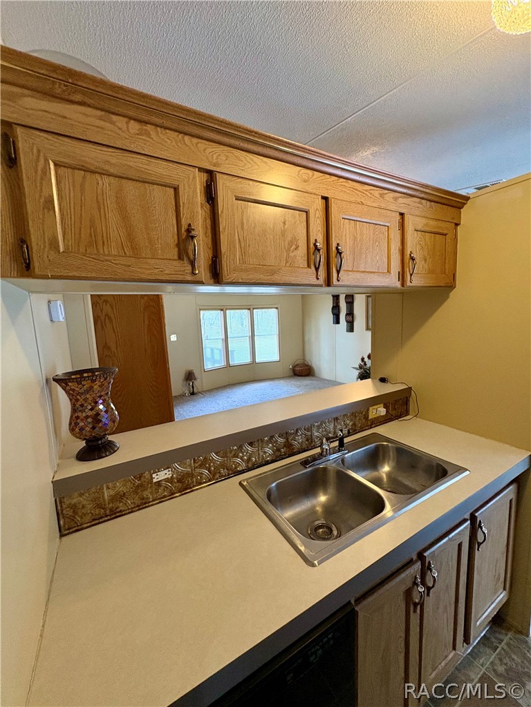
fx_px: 286
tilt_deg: -6.4
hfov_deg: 85.7
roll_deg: +2.1
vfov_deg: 102.1
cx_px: 266
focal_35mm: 14
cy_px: 354
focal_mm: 2.22
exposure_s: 1/60
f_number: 2.2
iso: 320
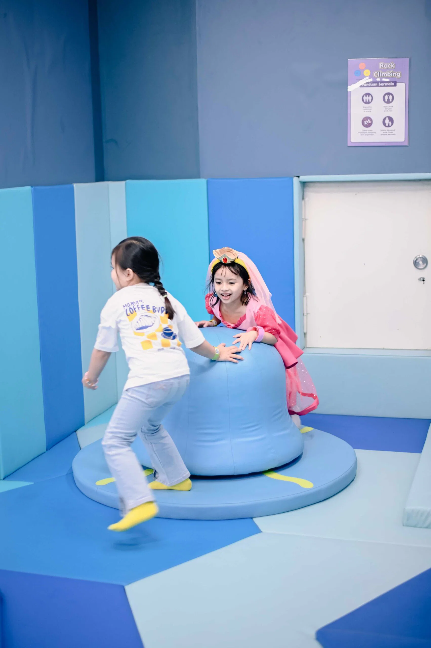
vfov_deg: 39.6
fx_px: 899
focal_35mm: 50
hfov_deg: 27.0
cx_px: 216
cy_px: 324
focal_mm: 50
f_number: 1.8
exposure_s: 1/125
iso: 800
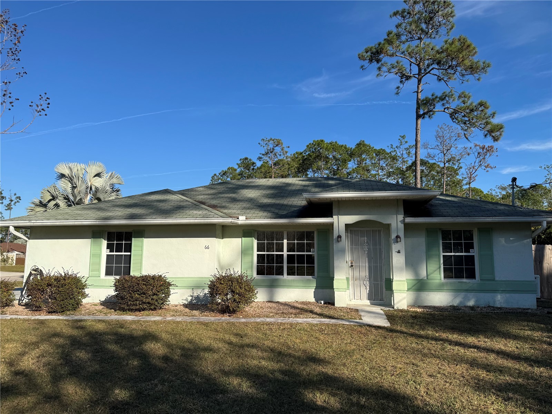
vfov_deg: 56.8
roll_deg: -0.8
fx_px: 383
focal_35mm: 24
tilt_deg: +5.6
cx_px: 276
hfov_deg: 71.6
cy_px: 207
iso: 80
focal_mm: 6.76
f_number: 1.78
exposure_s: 1/3096
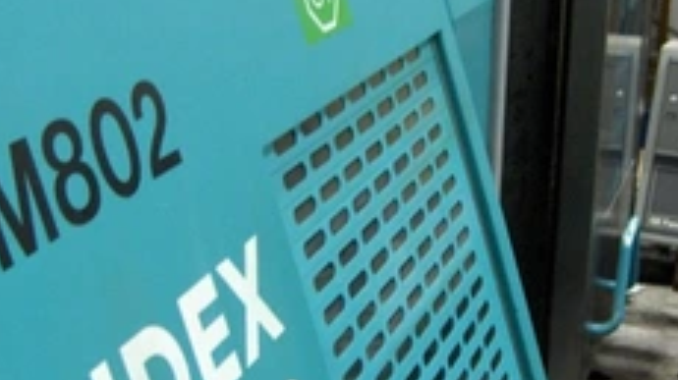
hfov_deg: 28.6
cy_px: 272
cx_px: 349
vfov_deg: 16.2
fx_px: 1329
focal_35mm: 74
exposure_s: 1/21.7
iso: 200
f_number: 2.8
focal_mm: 8
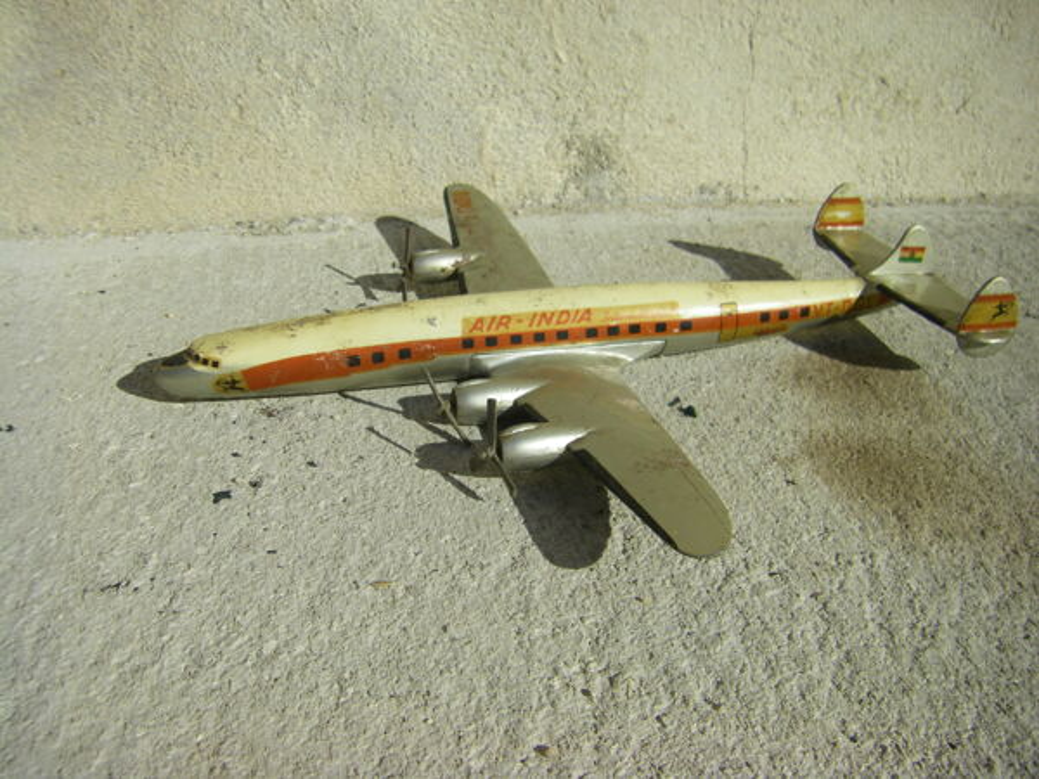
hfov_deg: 49.0
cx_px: 520
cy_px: 390
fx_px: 1141
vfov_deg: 37.7
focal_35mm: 38
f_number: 7
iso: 64
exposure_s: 1/400
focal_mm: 6.3
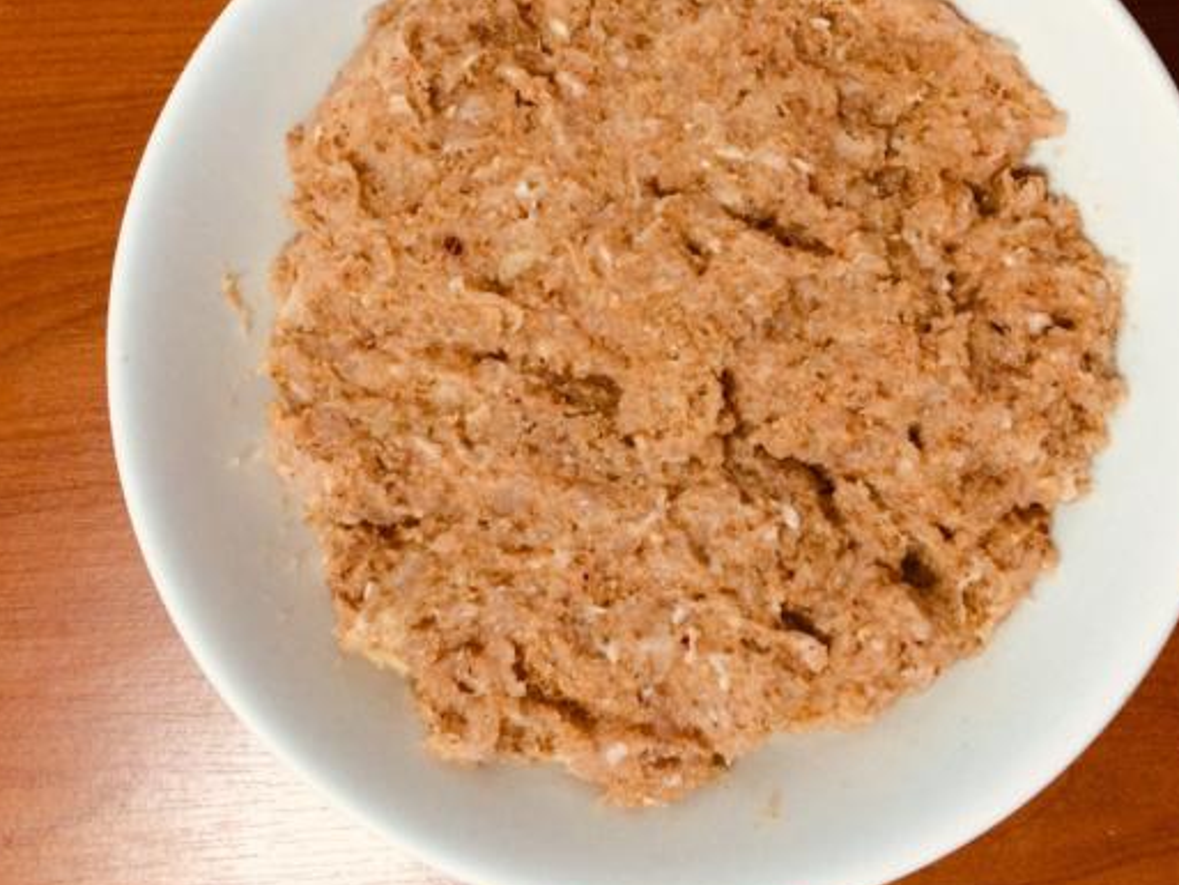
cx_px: 609
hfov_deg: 47.8
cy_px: 336
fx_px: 1329
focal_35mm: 39
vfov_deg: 36.6
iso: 320
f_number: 2.2
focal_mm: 4.15
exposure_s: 1/25
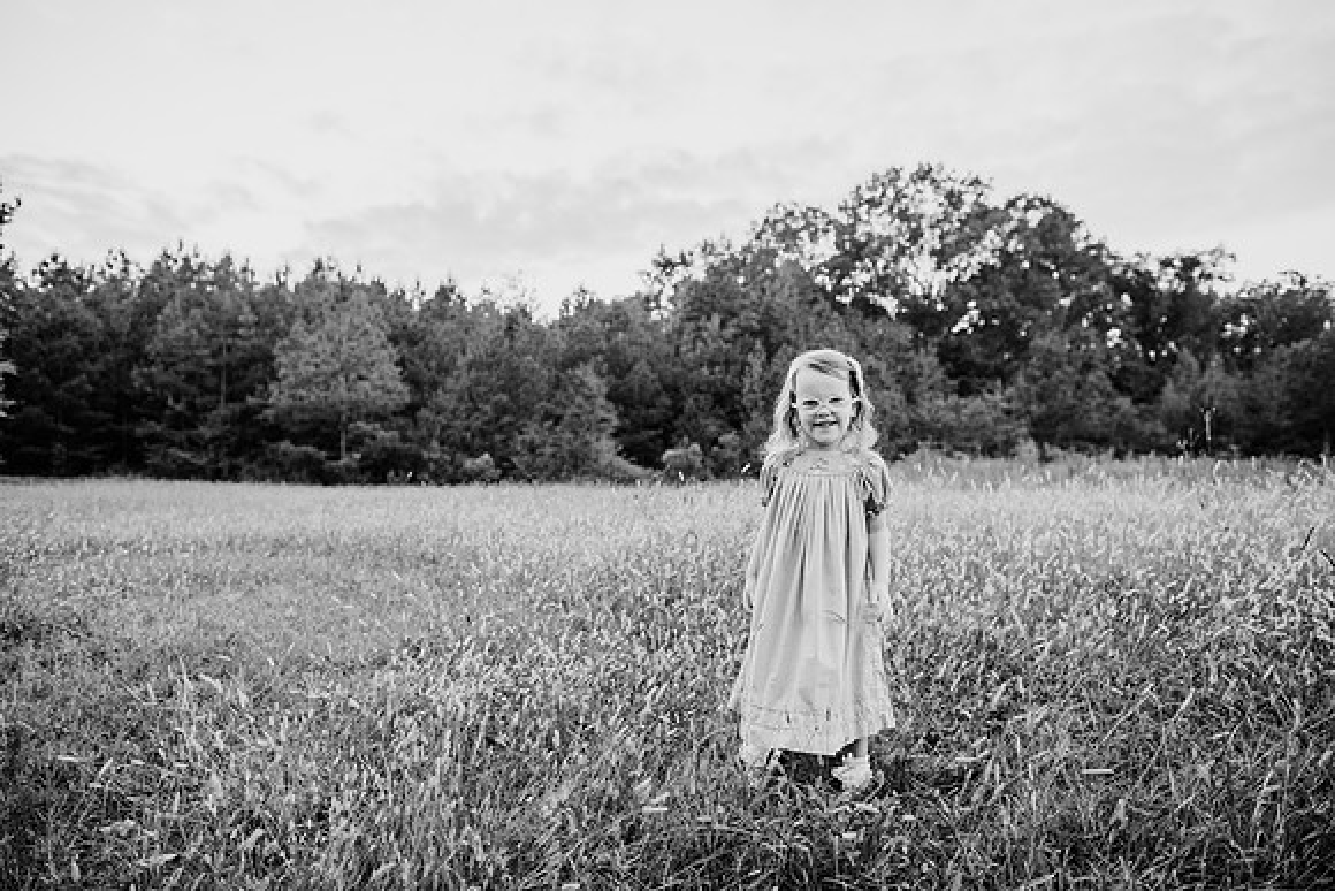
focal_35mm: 24
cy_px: 446
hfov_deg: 73.7
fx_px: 890
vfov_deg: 53.2
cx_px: 668
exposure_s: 1/500
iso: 500
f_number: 2.8
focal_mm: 24
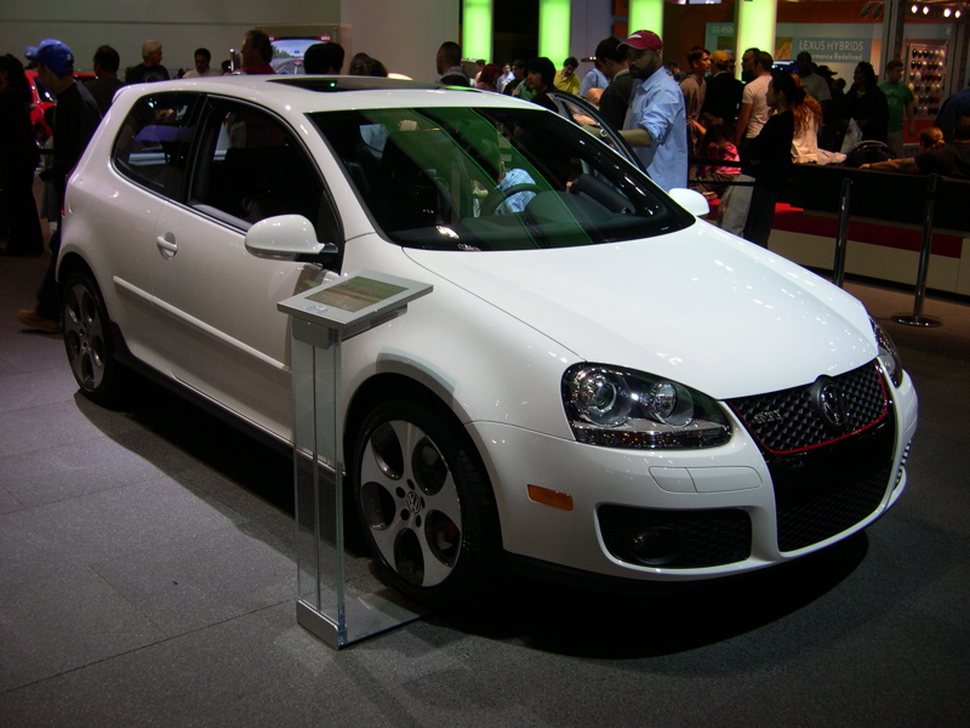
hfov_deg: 49.0
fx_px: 1065
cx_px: 485
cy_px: 364
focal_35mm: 38
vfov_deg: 37.7
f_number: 2.8
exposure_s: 1/55.5
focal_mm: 8
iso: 100
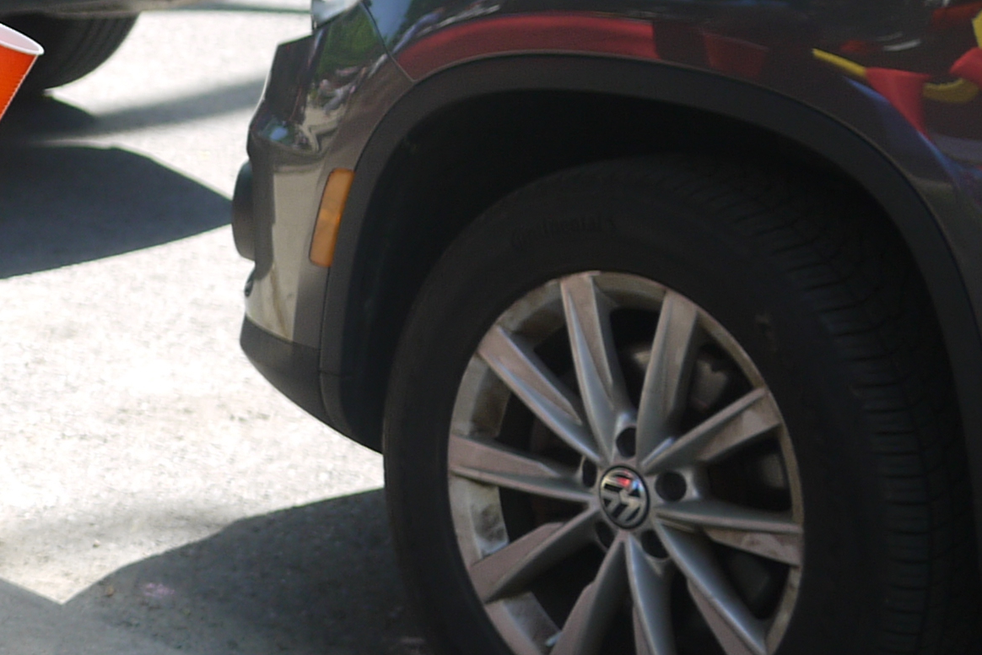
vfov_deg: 9.5
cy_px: 31
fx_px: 3900
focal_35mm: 143
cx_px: -542
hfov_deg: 13.4
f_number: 2
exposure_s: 1/1000
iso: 100
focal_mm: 20
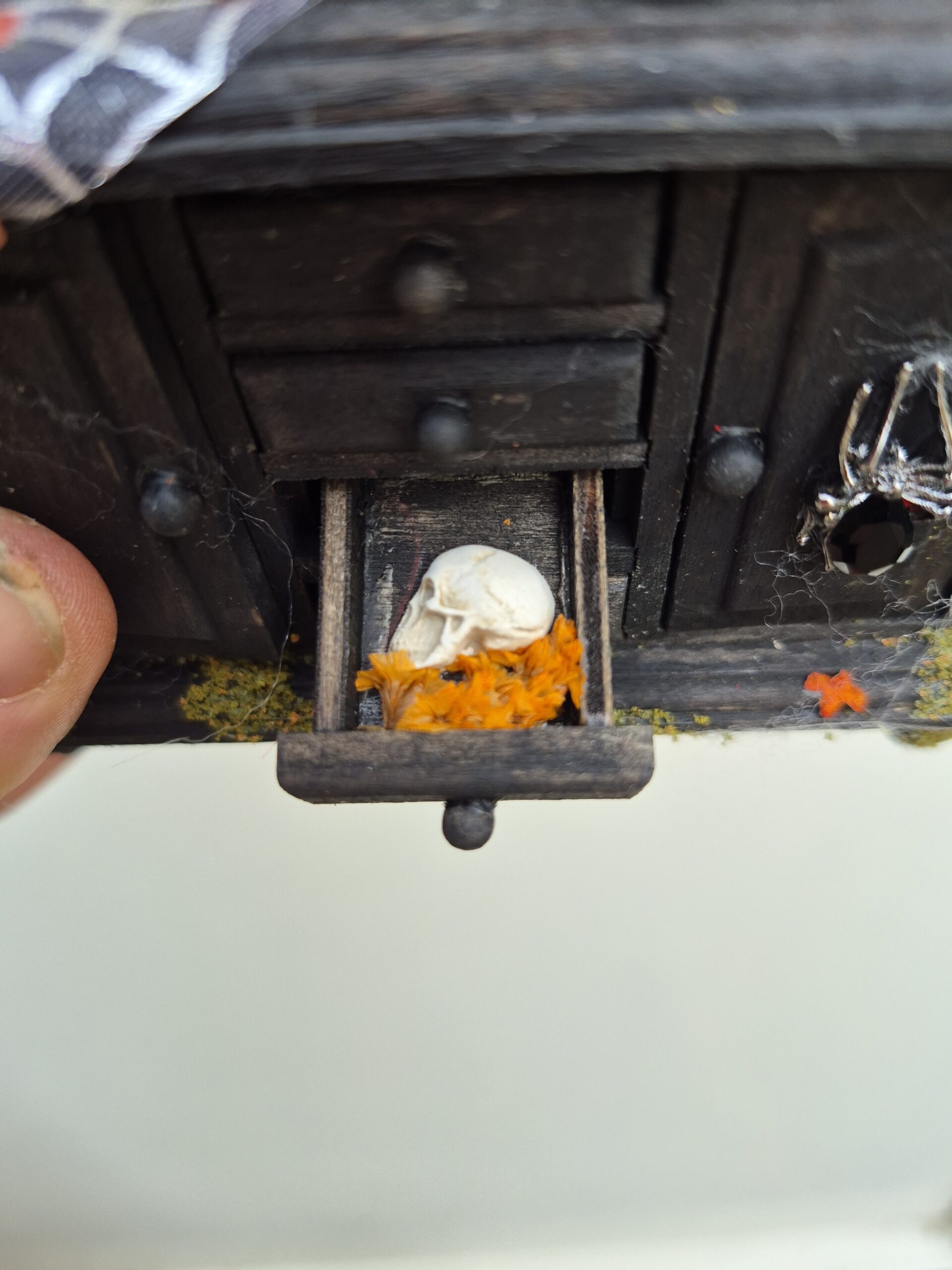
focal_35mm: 23
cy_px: 635
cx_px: 476
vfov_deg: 73.9
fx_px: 843
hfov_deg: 58.9
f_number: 1.8
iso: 250
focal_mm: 5.4
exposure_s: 1/180
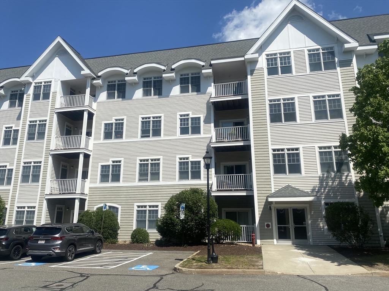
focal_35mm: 26
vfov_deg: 53.1
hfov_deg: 67.3
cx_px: 194
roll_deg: +0.1
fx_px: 292
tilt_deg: +12.2
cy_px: 146
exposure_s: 1/5236
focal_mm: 4.25
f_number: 1.8
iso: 32
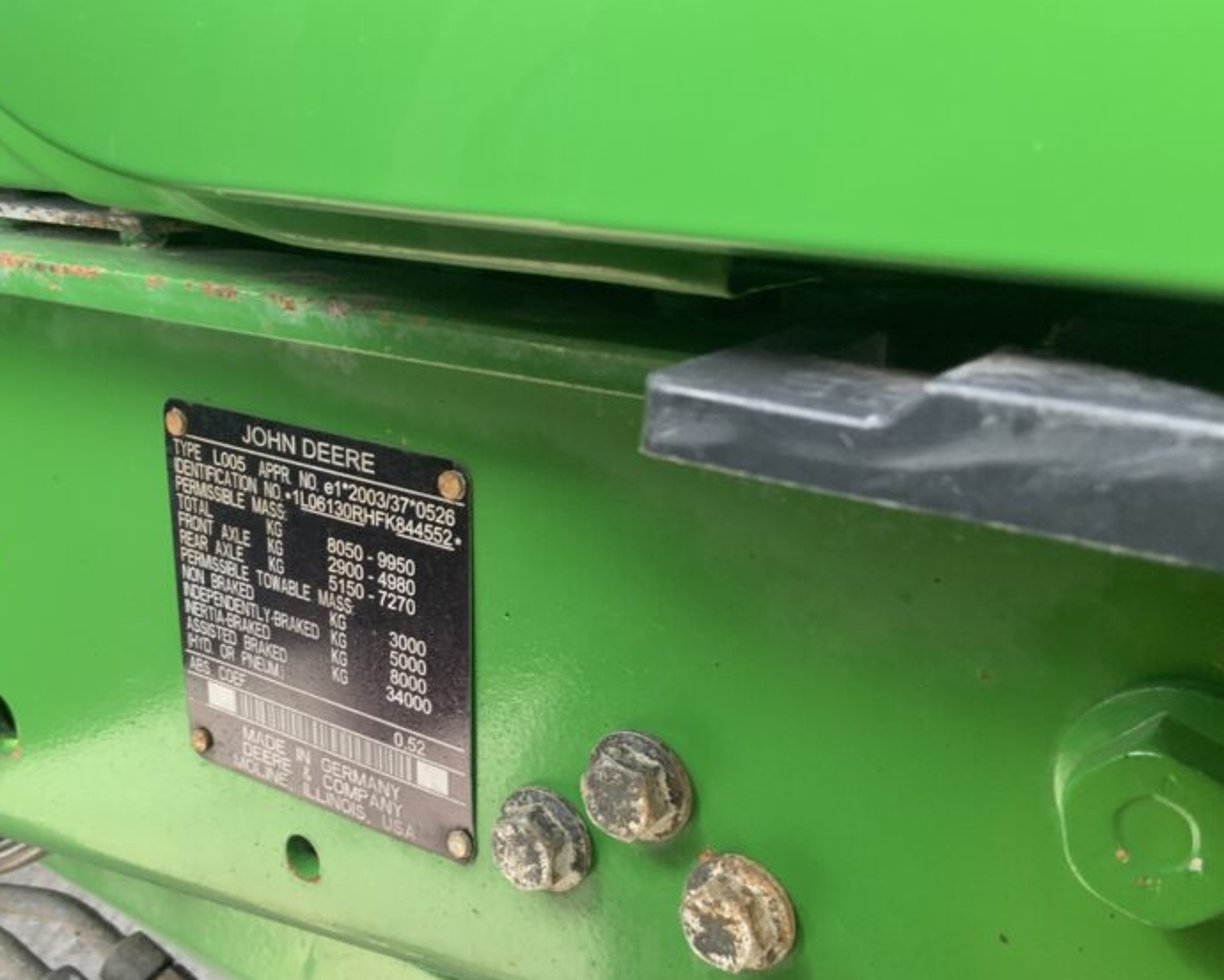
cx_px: 520
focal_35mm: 42
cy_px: 588
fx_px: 1521
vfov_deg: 35.6
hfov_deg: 43.7
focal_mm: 3
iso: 64
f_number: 1.8
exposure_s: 1/122
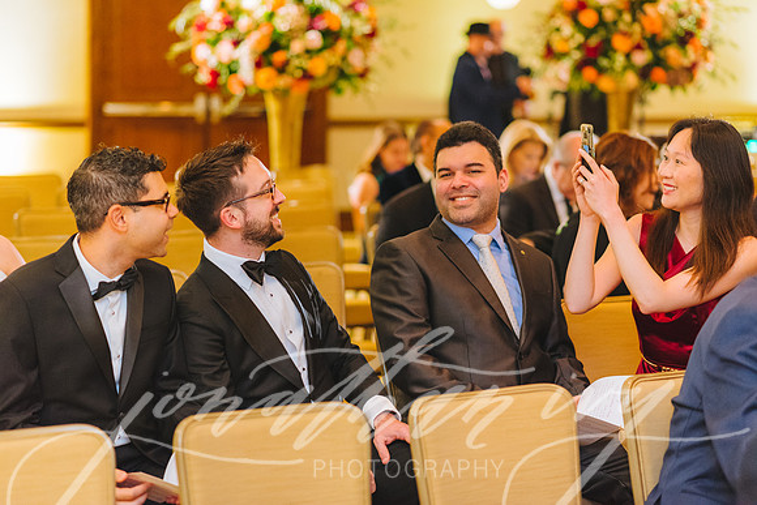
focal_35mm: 85
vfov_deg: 16.1
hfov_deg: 23.9
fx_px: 1788
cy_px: 252
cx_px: 378
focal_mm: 85
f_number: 2.2
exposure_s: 1/125
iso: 3200
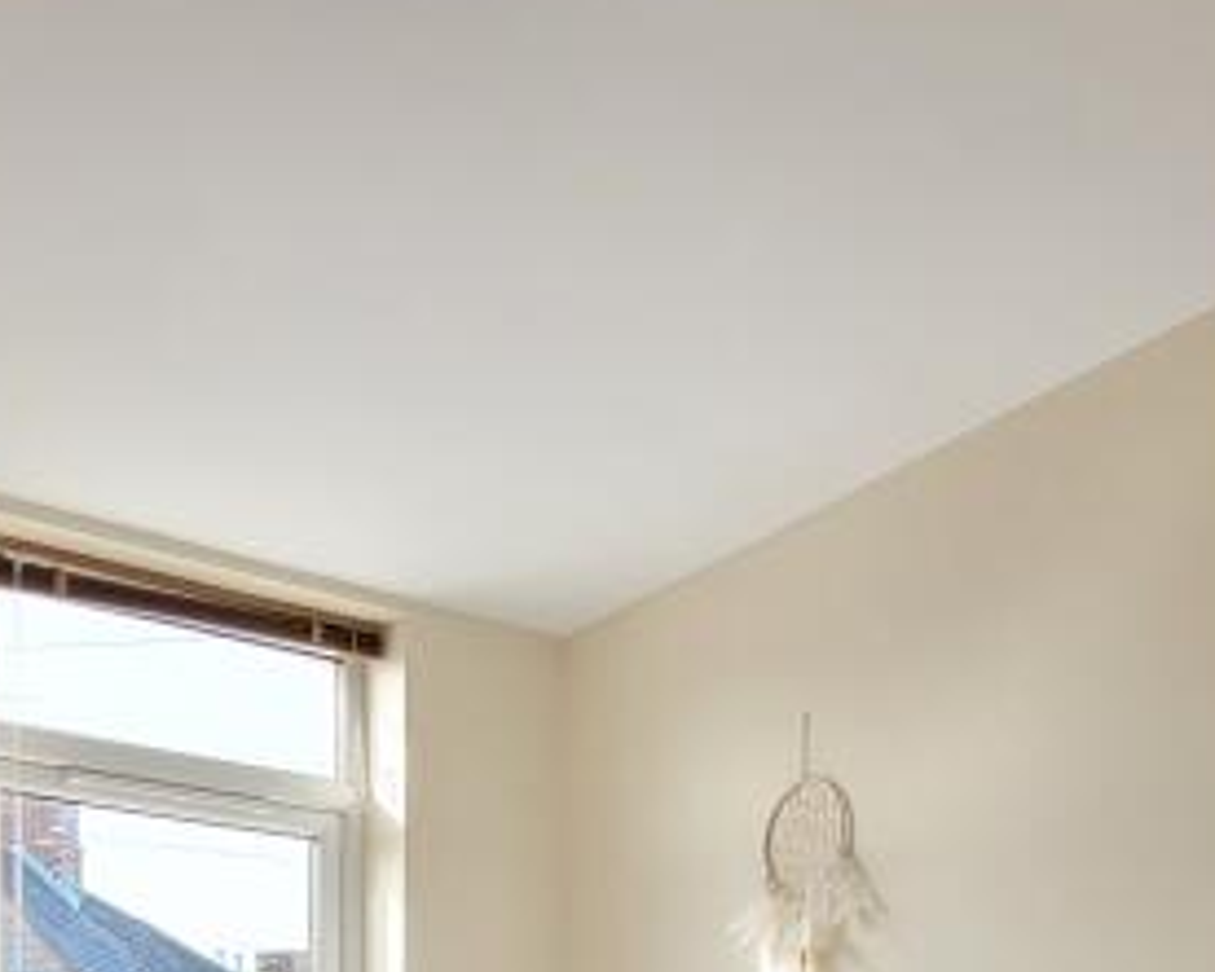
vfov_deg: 26.9
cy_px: 1275
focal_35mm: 47
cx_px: 502
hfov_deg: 39.4
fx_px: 1691
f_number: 2.2
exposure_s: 1/116
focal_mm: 1.74
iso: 40
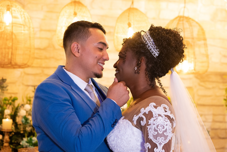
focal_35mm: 84
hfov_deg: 24.1
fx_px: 531
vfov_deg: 16.2
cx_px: 114
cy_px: 76
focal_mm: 56
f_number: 3.5
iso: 2500
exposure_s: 1/160
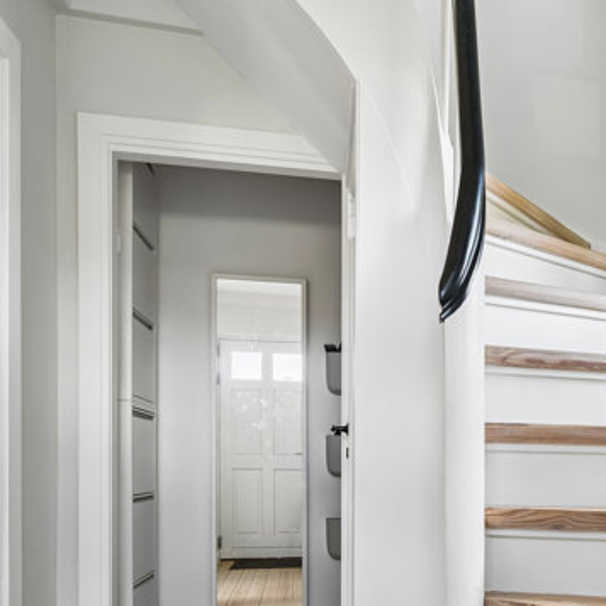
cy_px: 427
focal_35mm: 41
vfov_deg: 40.2
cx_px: 586
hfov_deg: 37.3
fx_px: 811
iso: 400
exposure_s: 1/30
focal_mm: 21.5
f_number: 6.3
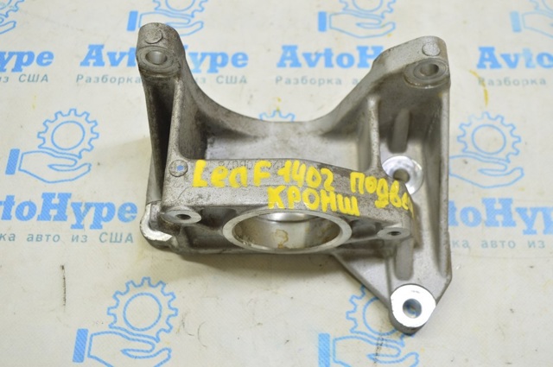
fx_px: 598
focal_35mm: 39
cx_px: 276
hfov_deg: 49.6
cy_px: 184
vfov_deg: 34.1
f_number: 5.6
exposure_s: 1/20
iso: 400
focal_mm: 26
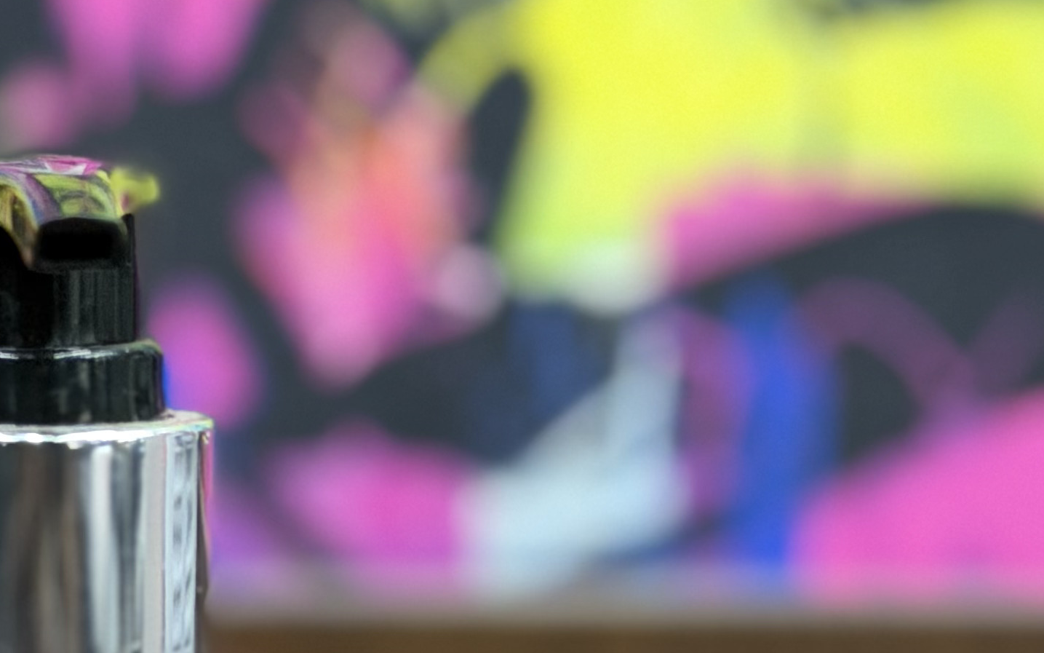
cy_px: 631
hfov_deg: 14.5
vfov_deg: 9.1
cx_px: 111
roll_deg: -0.5
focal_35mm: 143
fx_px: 4069
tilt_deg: -6.0
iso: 250
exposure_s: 1/33
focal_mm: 6.76
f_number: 1.78
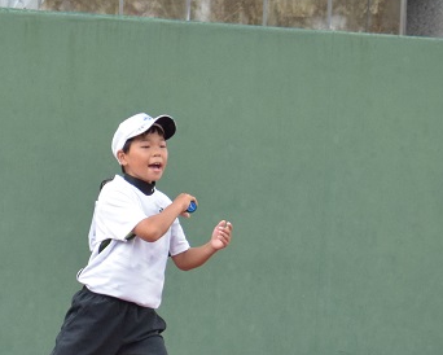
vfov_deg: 5.2
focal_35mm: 296
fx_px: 3883
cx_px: -167
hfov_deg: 6.5
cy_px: 207
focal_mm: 72
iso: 1600
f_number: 4.5
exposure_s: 1/1250
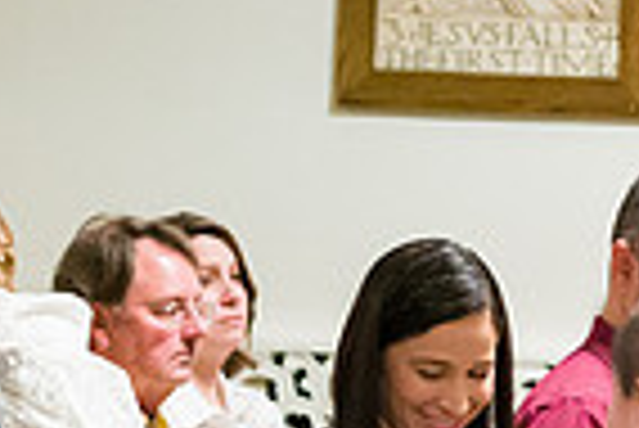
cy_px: 482
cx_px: 189
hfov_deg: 5.2
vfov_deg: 3.4
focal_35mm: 399
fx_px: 7089
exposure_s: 1/200
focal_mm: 98
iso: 6400
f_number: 3.2
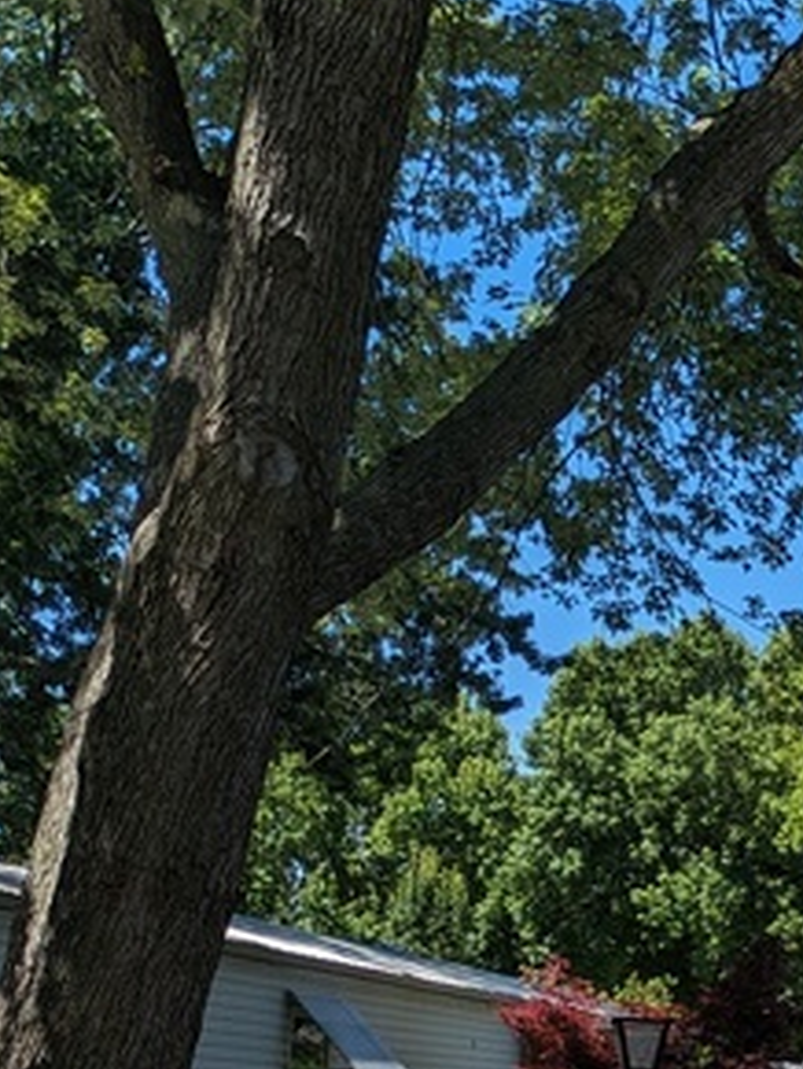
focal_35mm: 69
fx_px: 2131
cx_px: 1074
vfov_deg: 26.3
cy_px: 1128
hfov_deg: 19.5
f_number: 1.89
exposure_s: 1/1869
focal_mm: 5.43
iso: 44
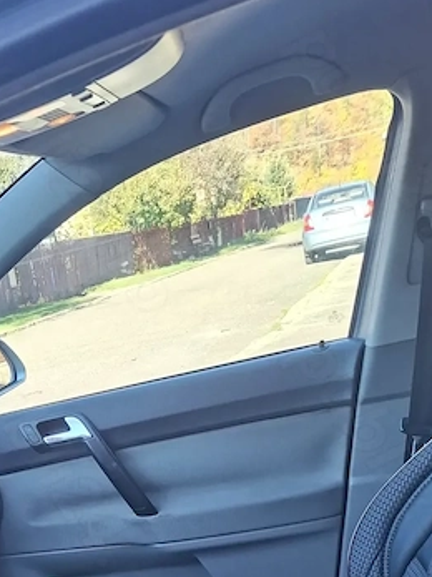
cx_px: 38
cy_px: 635
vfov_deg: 32.0
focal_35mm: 53
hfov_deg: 26.5
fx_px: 882
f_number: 1.8
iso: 50
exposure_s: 1/100
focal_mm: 5.54
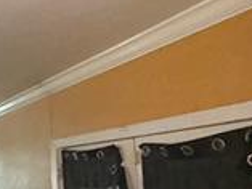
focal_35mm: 57
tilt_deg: +6.5
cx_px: -138
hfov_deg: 24.8
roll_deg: -0.2
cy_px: 138
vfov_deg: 25.4
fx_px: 415
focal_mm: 2.22
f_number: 2.2
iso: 100
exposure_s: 1/60
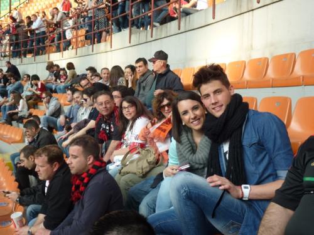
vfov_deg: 35.1
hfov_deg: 45.8
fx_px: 372
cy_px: 118
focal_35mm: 41
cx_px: 157
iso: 100
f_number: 3.9
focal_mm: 7.4
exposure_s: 1/100
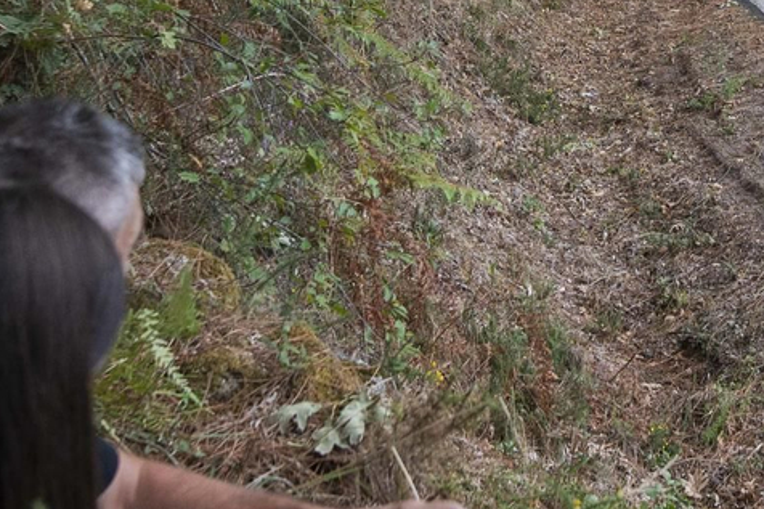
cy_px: -72
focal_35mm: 102
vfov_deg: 13.1
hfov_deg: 19.8
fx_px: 2164
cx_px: 606
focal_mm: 24
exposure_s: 1/1250
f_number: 4.5
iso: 1600
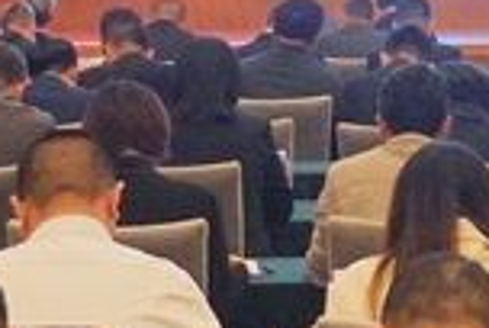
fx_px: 2736
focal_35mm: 201
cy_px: -201
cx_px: 483
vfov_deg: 6.7
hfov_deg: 10.1
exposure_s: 1/320
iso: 400
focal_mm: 10.42
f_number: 2.5
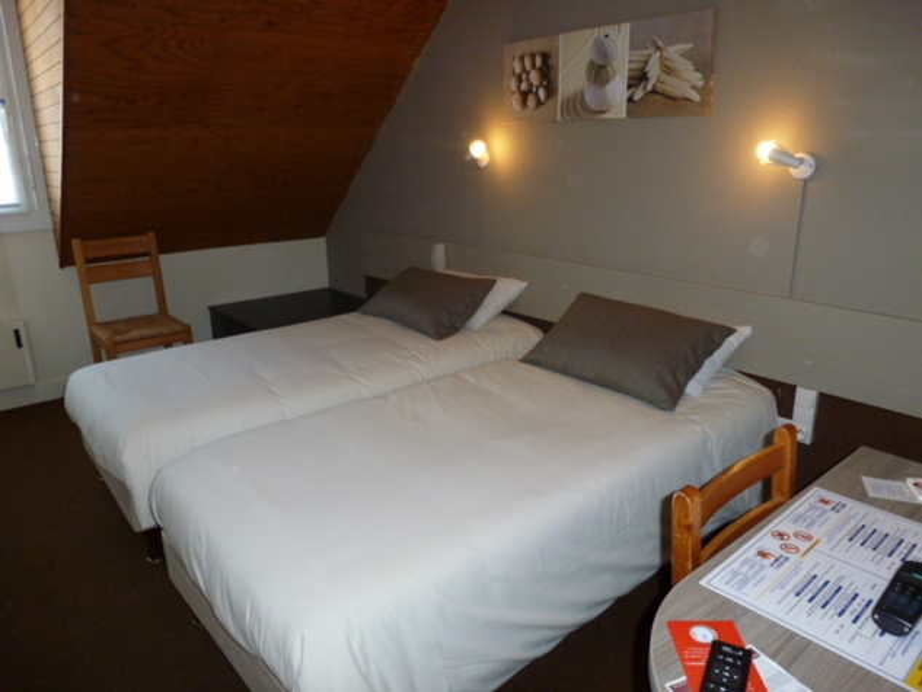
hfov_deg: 71.6
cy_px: 346
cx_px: 461
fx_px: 639
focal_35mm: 24
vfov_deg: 56.8
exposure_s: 1/60
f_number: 3.3
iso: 320
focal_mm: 4.3
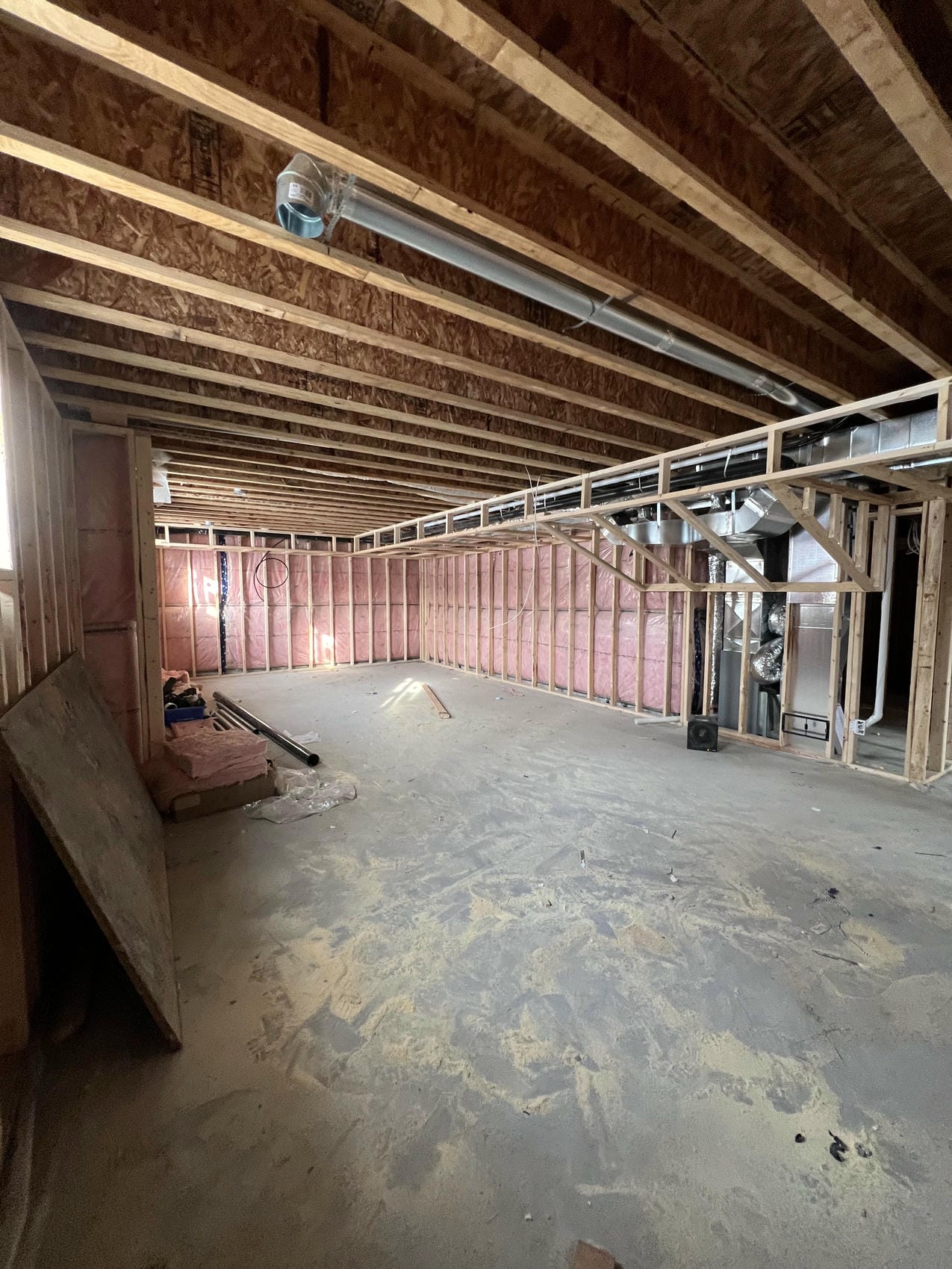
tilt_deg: -2.6
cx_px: 476
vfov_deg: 106.2
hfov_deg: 89.9
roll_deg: -1.3
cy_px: 634
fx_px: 477
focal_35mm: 13
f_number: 1.8
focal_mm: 1.57
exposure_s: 1/60
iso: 320
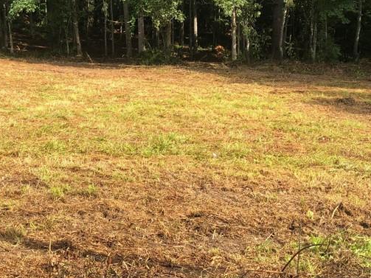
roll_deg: +3.1
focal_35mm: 57
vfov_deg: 25.6
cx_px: 112
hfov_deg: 33.4
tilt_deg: -12.7
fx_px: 611
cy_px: 140
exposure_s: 1/923
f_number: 1.8
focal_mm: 3.99
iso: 20
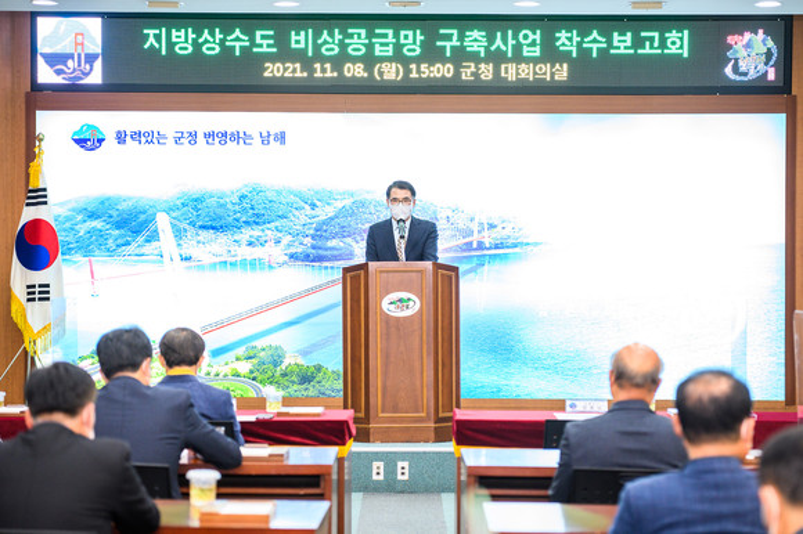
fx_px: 2118
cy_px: 267
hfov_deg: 21.5
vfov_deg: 14.4
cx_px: 402
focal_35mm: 95
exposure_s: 1/200
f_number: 3.5
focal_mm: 95
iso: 2000
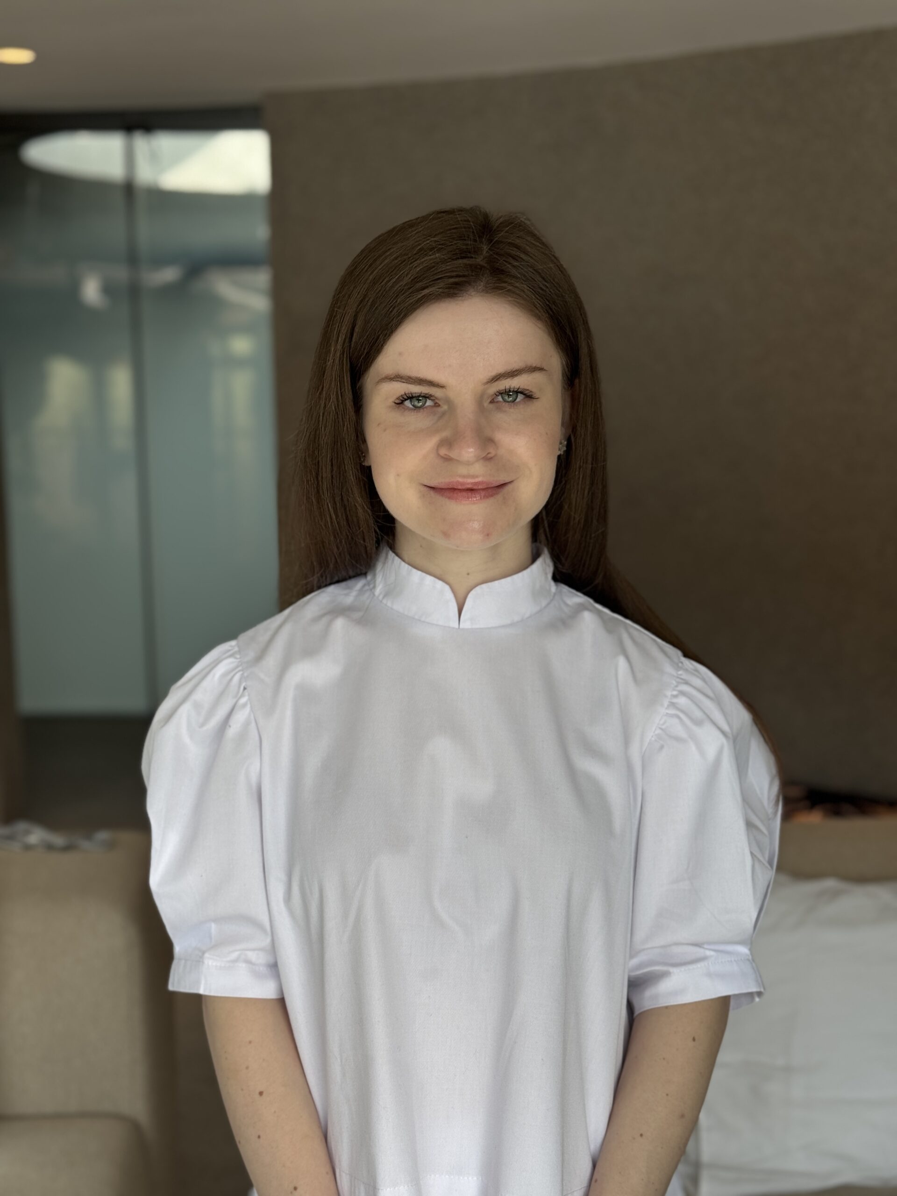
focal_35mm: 48
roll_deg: +0.5
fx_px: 1658
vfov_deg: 39.7
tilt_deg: -8.6
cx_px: 448
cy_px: 598
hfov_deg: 30.3
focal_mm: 6.76
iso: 64
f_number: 1.78
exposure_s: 1/407
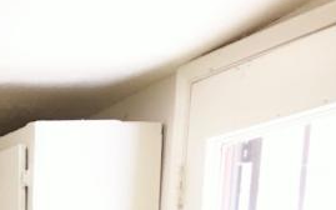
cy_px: 456
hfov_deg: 15.7
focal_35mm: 117
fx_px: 1071
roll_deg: -2.2
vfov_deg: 10.1
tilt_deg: -8.2
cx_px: -230
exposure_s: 1/30
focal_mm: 4.15
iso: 32
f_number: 2.2
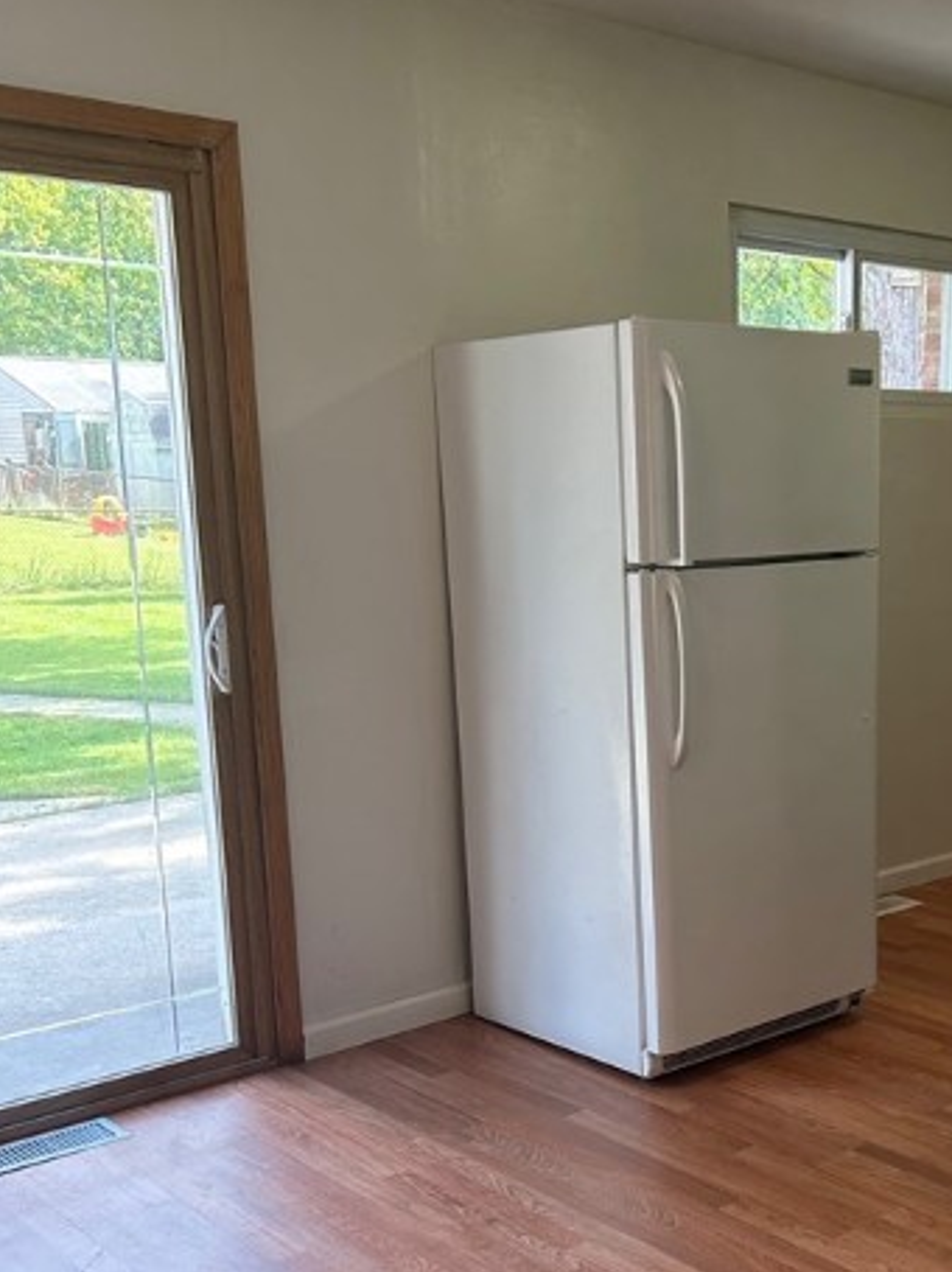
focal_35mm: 44
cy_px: 874
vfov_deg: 42.2
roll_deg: -0.1
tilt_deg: -14.4
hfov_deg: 32.0
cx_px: 753
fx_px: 1615
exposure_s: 1/120
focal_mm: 5.7
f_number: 1.5
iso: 100
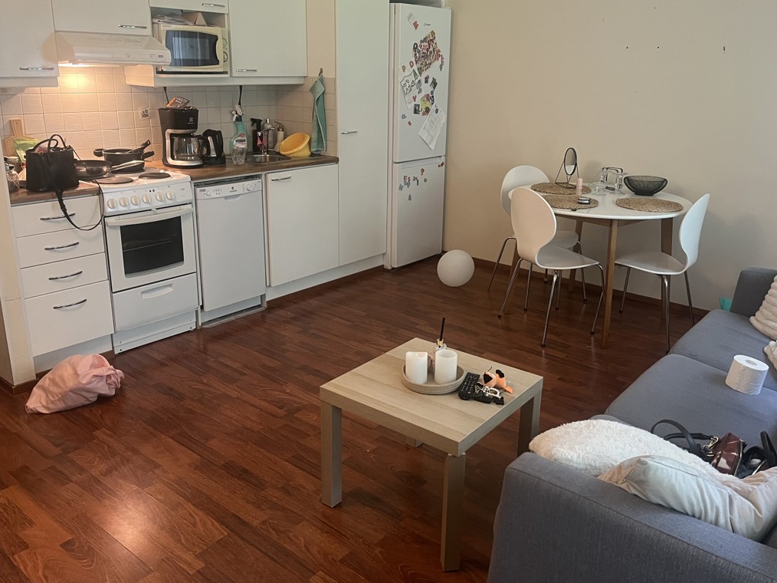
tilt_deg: -16.8
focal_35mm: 30
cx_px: 403
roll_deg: -1.6
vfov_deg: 46.7
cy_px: 259
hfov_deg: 60.0
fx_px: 673
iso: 500
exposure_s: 1/50
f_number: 1.6
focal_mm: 5.1
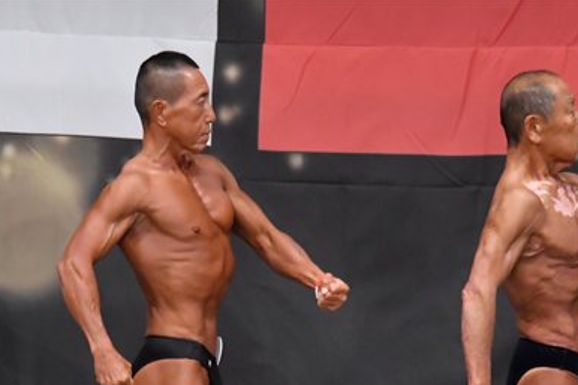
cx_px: 142
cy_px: 384
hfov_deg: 4.6
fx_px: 7254
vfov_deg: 3.0
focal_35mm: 452
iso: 5000
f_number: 5.6
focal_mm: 150
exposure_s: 1/400
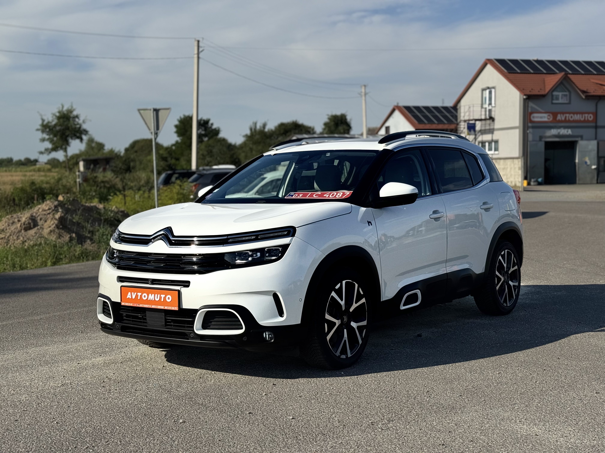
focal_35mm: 48
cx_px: 302
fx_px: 839
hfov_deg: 39.7
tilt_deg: -3.6
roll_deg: +0.1
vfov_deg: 30.3
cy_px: 226
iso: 80
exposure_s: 1/5848
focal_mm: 6.76
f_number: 1.78
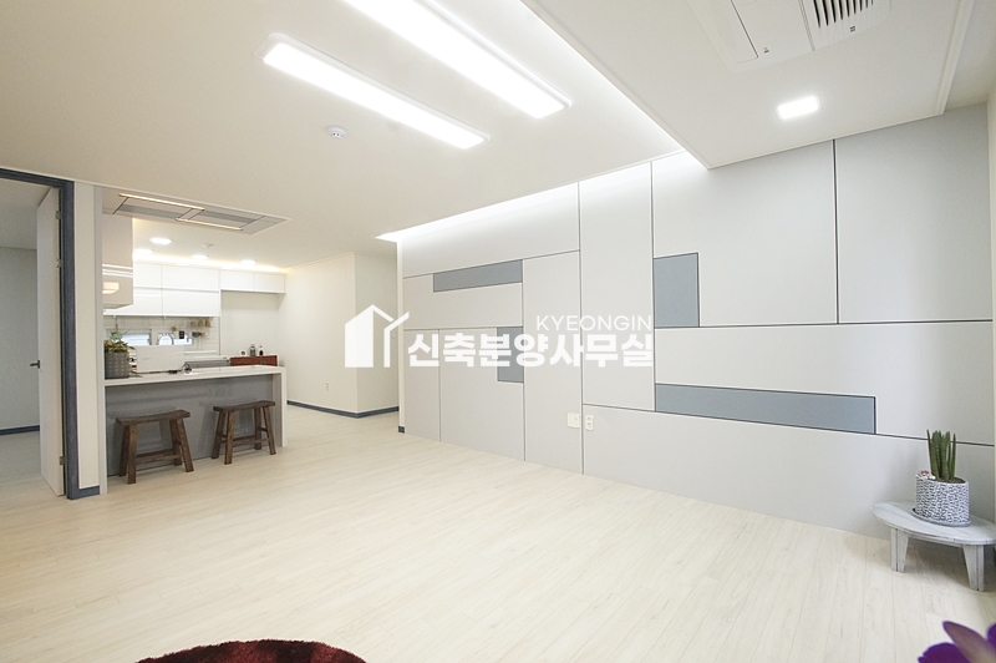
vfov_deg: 77.2
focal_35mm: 15
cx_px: 498
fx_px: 415
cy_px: 332
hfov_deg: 100.4
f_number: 9
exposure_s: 1/50
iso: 1600
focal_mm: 10
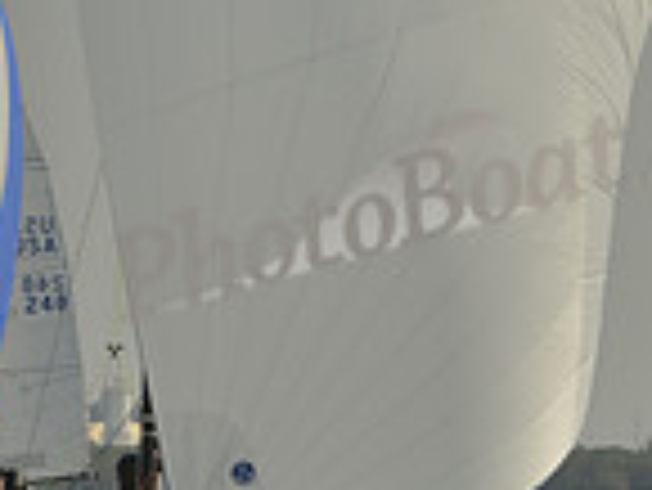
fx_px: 14496
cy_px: 34
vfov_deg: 1.9
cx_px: -117
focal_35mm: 769
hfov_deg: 2.6
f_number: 9
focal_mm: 200
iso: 280
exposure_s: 1/1600
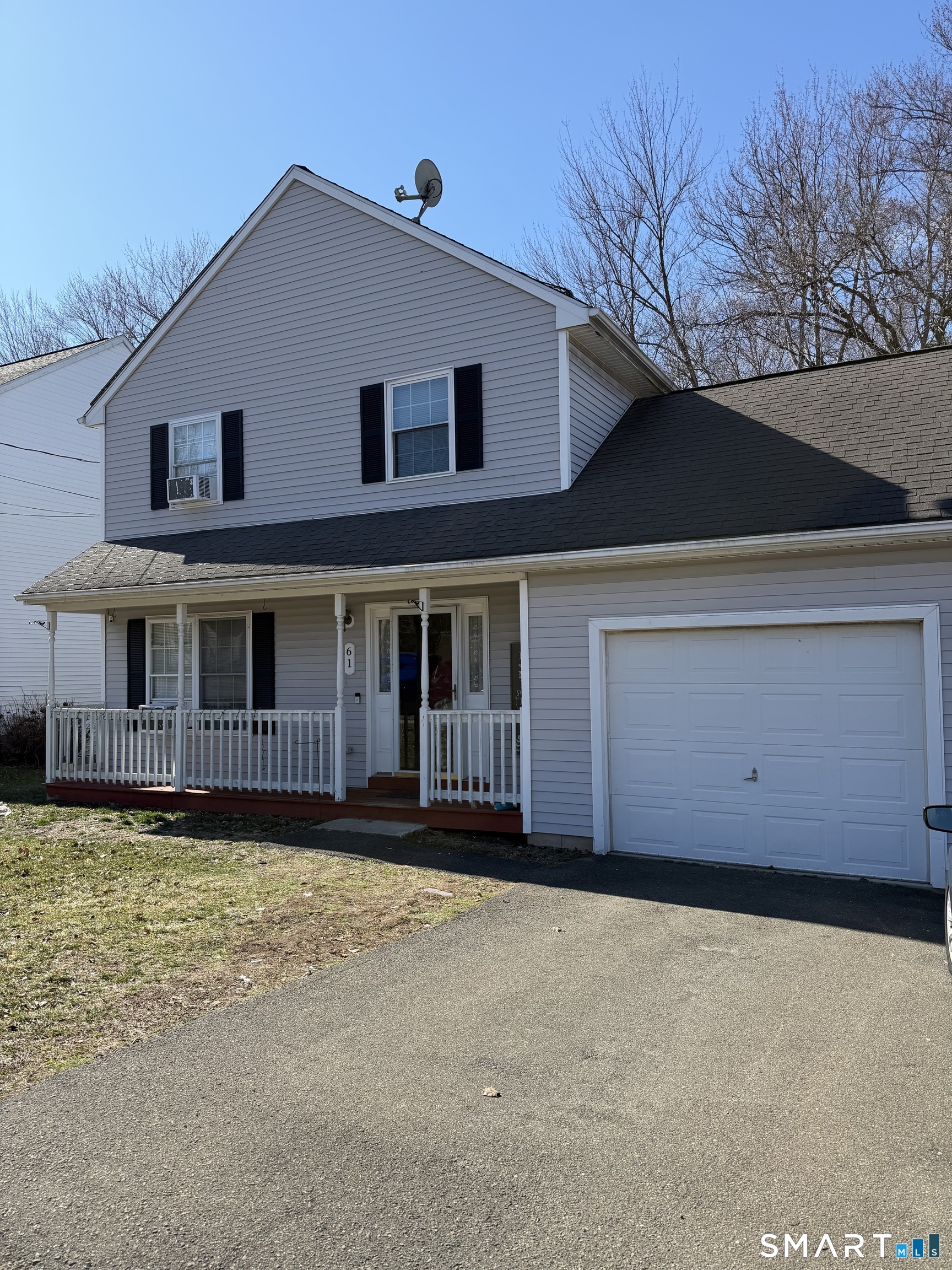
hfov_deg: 56.8
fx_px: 880
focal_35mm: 24
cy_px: 635
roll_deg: +0.9
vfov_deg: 71.6
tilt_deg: +1.2
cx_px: 476
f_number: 1.78
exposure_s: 1/2907
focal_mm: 6.76
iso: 80
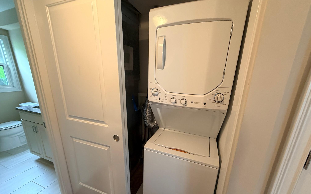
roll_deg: -0.2
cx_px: 156
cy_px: 109
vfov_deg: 74.5
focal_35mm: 15
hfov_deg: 101.5
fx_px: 127
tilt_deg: -13.7
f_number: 2.2
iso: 250
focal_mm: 2.22
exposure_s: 1/60
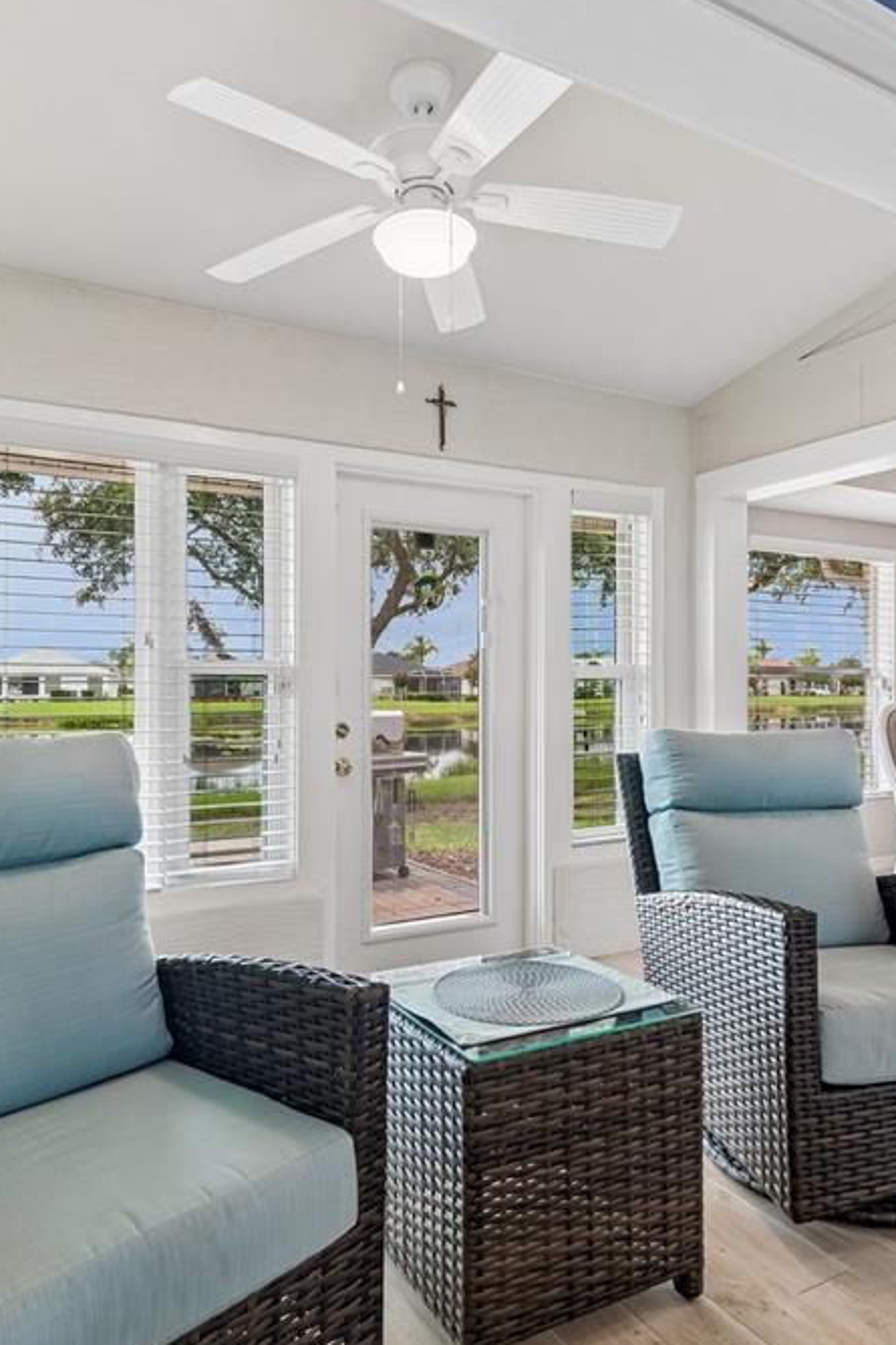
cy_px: 675
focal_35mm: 23
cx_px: 473
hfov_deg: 55.1
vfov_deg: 76.1
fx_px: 859
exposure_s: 1/8
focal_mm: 10
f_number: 7.1
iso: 100
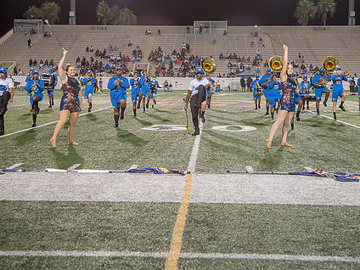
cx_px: 189
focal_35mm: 50
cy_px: 113
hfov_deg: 38.2
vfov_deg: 29.1
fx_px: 520
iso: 2000
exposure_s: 1/200
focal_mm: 38
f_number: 4
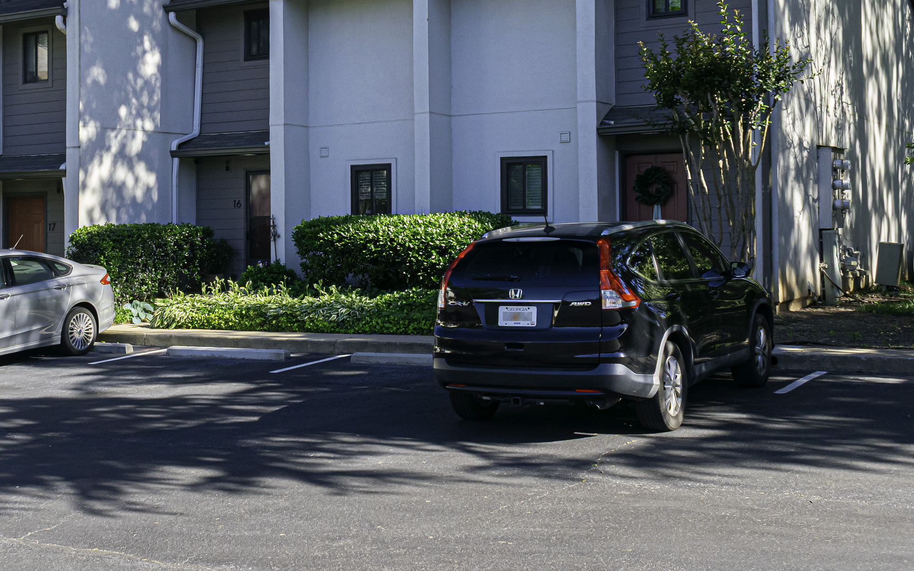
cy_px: 126
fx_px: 1320
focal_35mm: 53
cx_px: 250
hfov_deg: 37.4
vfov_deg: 24.1
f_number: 8
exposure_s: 1/250
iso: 200
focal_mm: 22
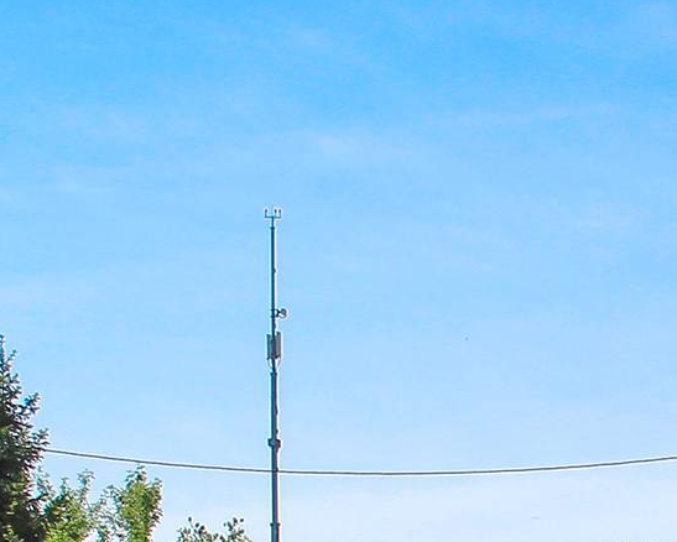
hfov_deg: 7.7
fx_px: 5011
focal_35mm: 250
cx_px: 657
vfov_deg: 6.1
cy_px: 703
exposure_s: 1/250
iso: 100
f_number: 9
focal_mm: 18
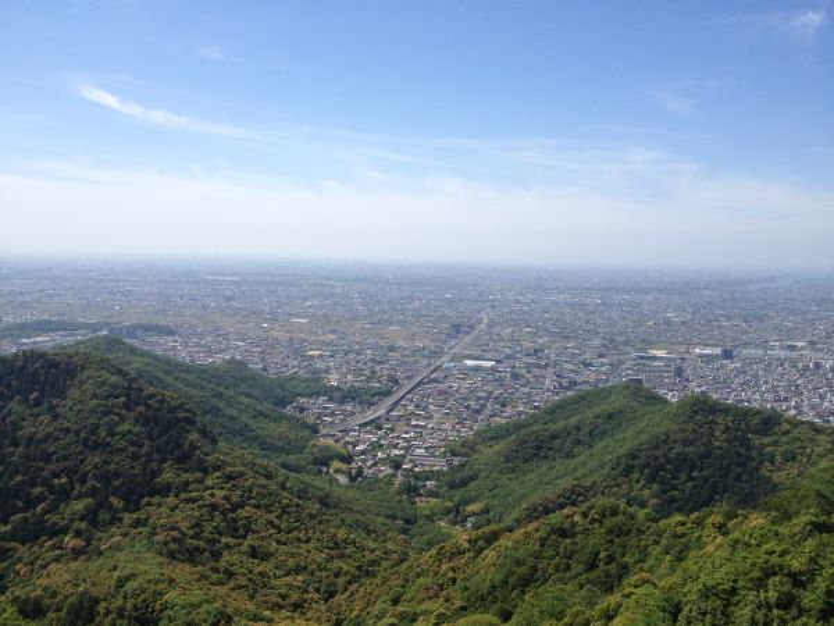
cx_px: 417
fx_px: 843
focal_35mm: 35
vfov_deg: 40.7
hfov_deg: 52.6
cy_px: 313
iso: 50
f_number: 2.4
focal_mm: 4.28
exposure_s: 1/1972
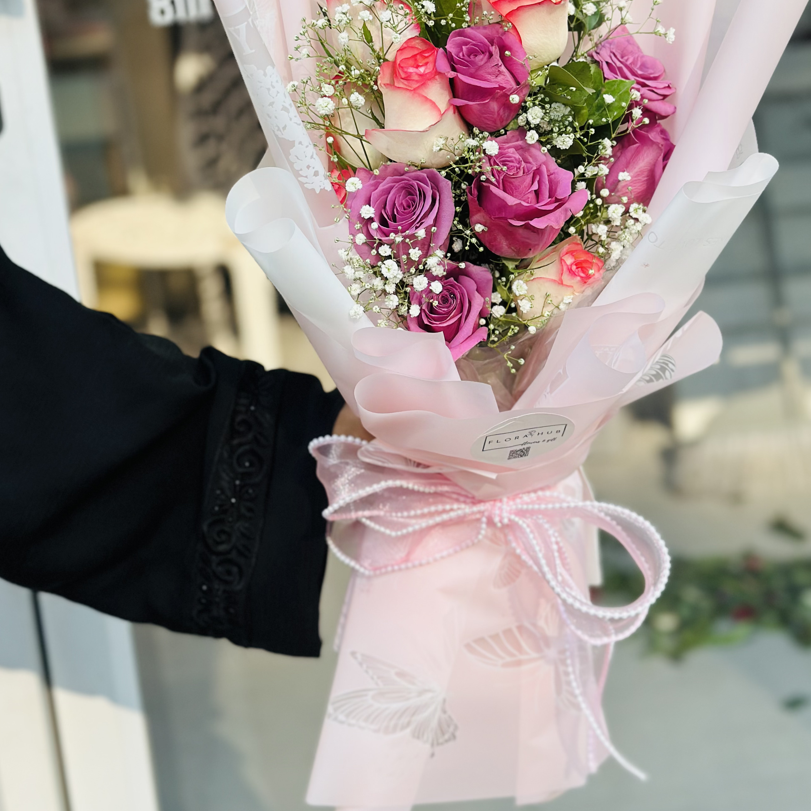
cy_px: 263
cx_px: 466
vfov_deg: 25.9
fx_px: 1749
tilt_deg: -13.5
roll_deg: +5.2
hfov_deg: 26.1
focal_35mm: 66
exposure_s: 1/3058
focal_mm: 6.86
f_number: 1.78
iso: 80
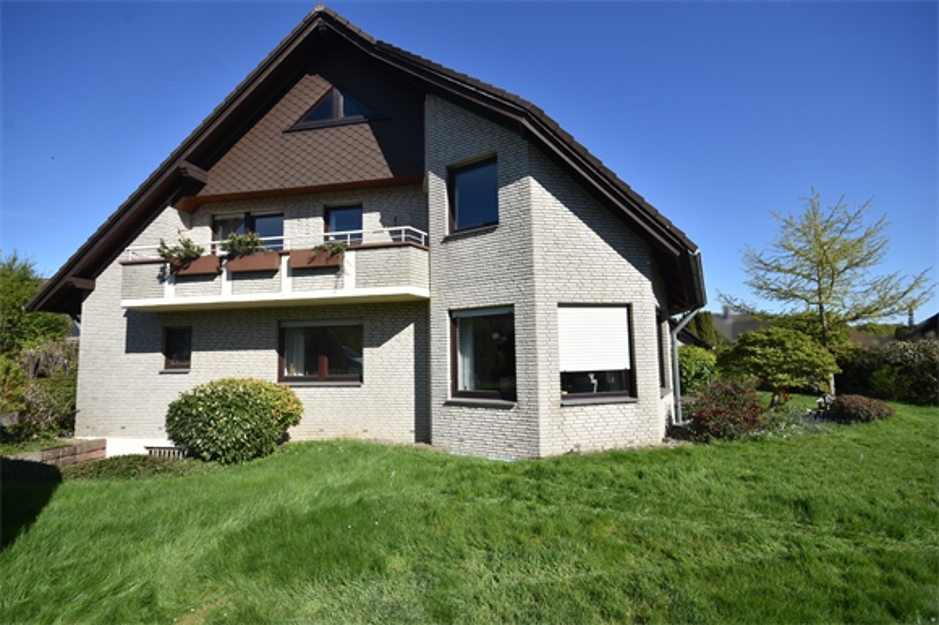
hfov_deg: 100.4
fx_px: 391
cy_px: 312
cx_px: 470
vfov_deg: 77.3
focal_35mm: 15
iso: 250
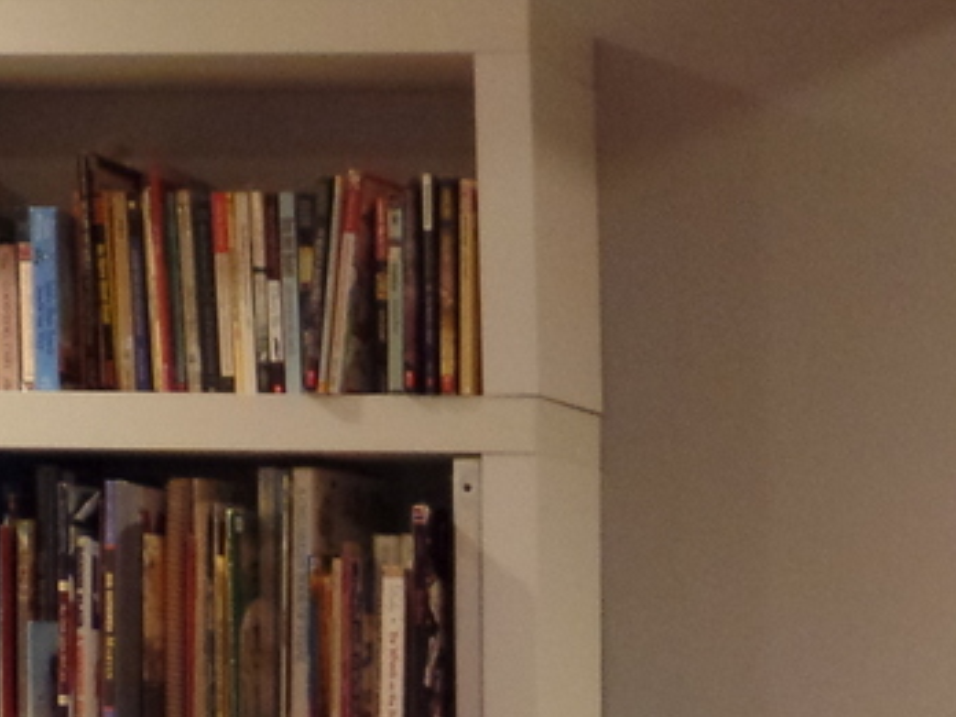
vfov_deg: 8.3
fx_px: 4805
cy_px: 1151
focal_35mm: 174
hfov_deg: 11.1
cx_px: 1184
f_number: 3.2
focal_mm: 7.5
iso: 400
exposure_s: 1/20
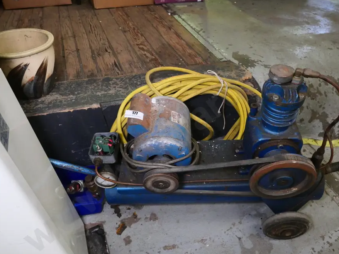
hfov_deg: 63.3
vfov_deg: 49.7
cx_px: 186
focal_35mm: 28
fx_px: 274
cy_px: 128
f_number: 4.5
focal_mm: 12
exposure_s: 1/200
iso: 3200
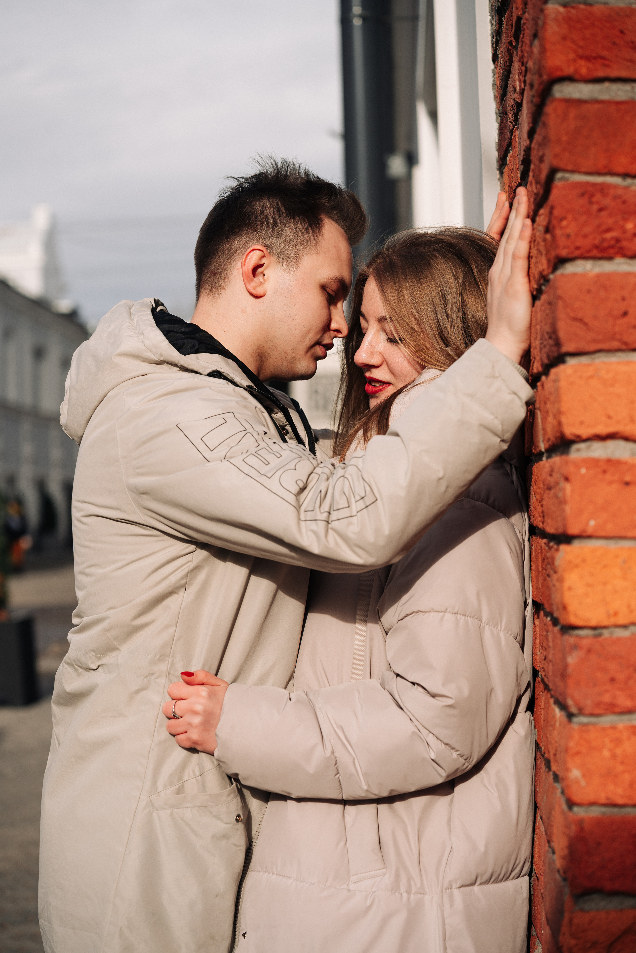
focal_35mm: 75
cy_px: 476
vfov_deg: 27.0
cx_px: 318
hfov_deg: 18.2
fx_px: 1987
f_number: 4
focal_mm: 75
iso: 100
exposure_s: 1/1250
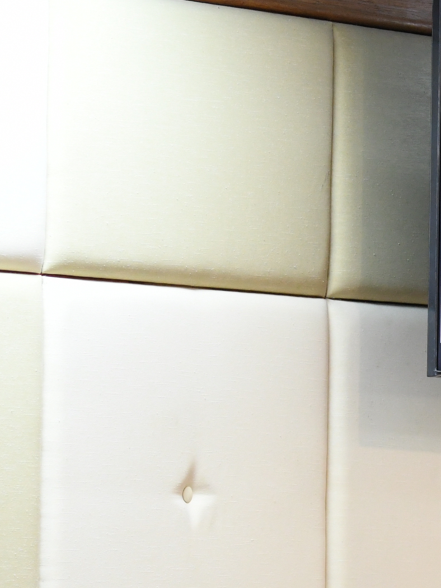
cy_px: 556
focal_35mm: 325
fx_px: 5518
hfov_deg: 4.6
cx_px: 631
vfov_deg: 6.1
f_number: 2.8
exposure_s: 1/160
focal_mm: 86
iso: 1600
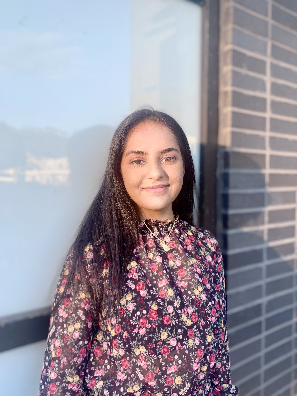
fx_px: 297
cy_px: 198
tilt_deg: -2.6
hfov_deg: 53.1
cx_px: 148
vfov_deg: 67.3
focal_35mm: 26
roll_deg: +0.6
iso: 25
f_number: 1.8
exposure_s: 1/122
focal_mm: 4.25
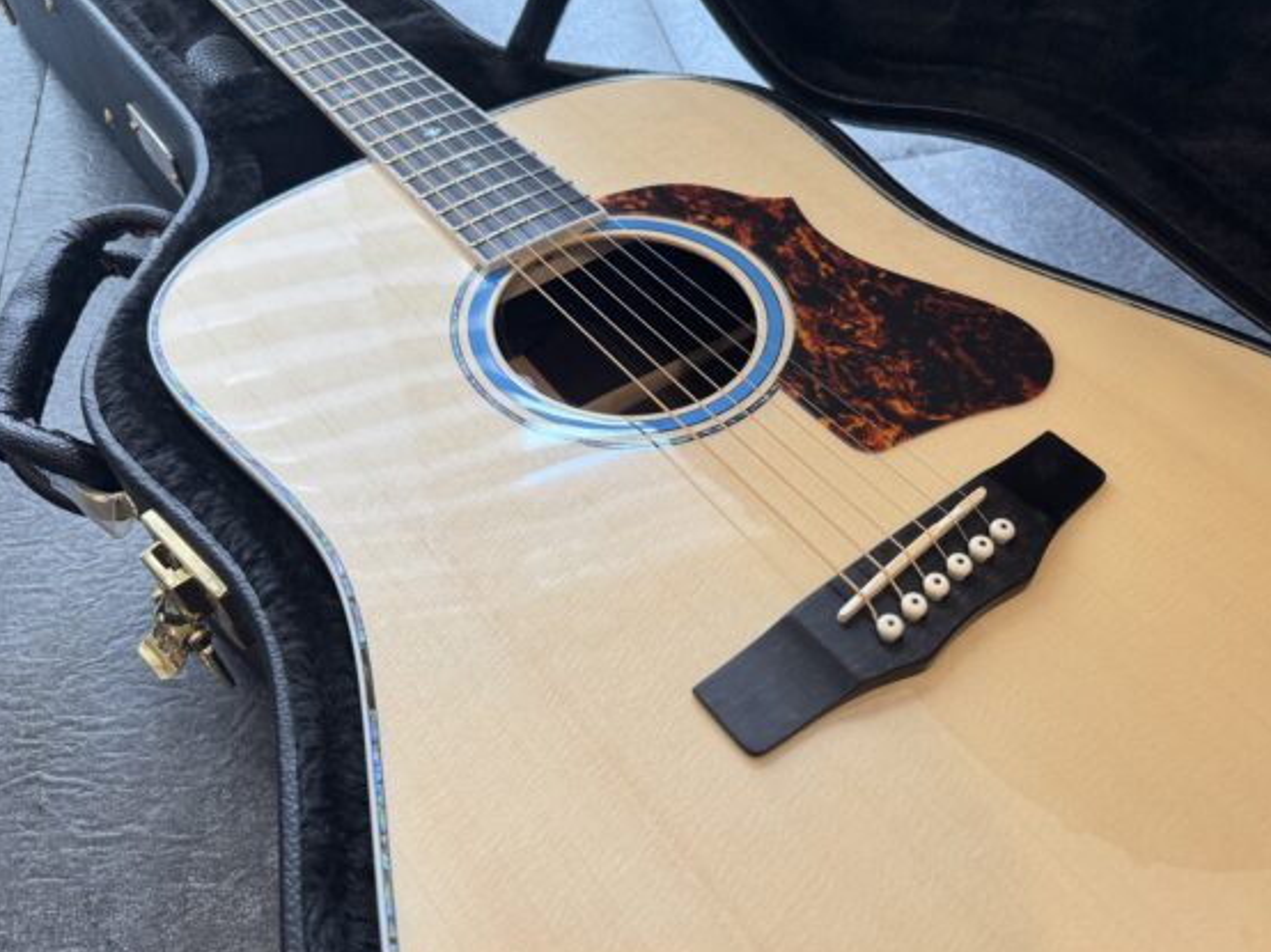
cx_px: 684
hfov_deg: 67.2
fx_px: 954
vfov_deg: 53.0
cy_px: 468
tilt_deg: -50.9
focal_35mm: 26
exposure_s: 1/120
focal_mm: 6.76
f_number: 1.78
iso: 160
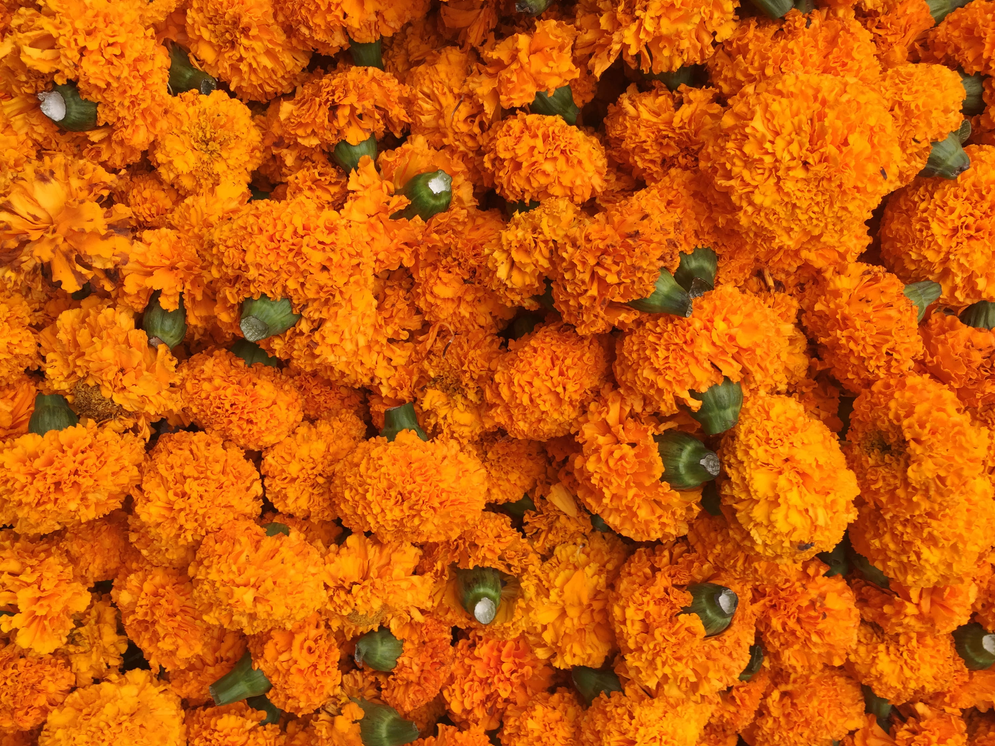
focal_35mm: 32
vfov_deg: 44.2
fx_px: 920
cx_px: 449
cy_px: 355
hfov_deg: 56.7
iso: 32
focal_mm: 4.15
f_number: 2.2
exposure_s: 1/229
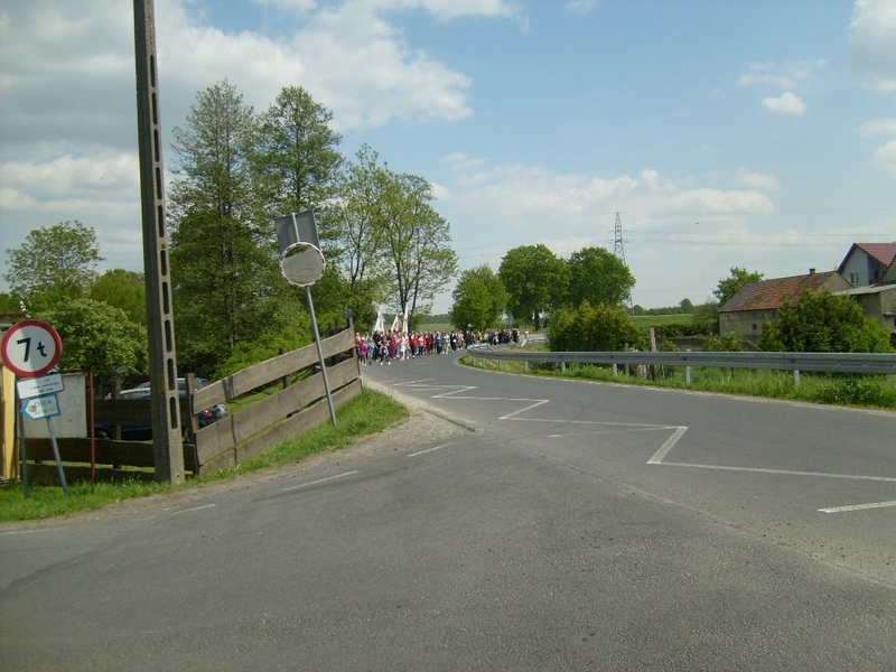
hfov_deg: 52.6
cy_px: 336
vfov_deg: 40.7
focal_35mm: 35
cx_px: 448
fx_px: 906
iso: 80
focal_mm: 5.8
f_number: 7.1
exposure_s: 1/500
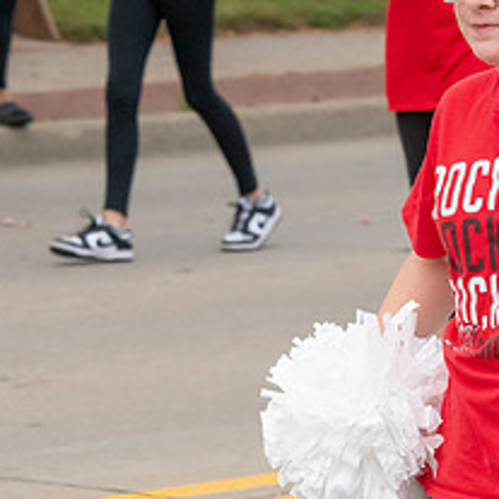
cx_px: 374
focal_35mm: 357
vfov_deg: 4.9
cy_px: 254
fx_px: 5822
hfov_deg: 4.9
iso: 3200
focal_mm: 150
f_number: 11
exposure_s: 1/500
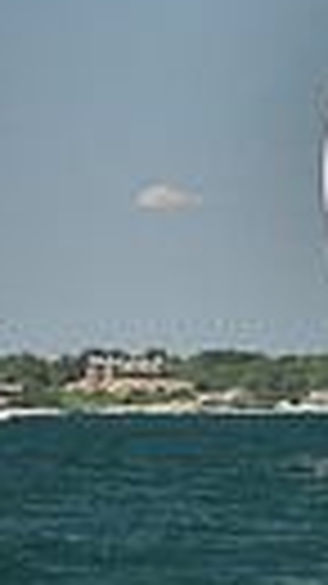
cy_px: 326
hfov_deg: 2.8
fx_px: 6518
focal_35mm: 421
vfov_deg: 5.1
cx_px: 1290
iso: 320
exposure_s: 1/1000
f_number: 4.5
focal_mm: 90
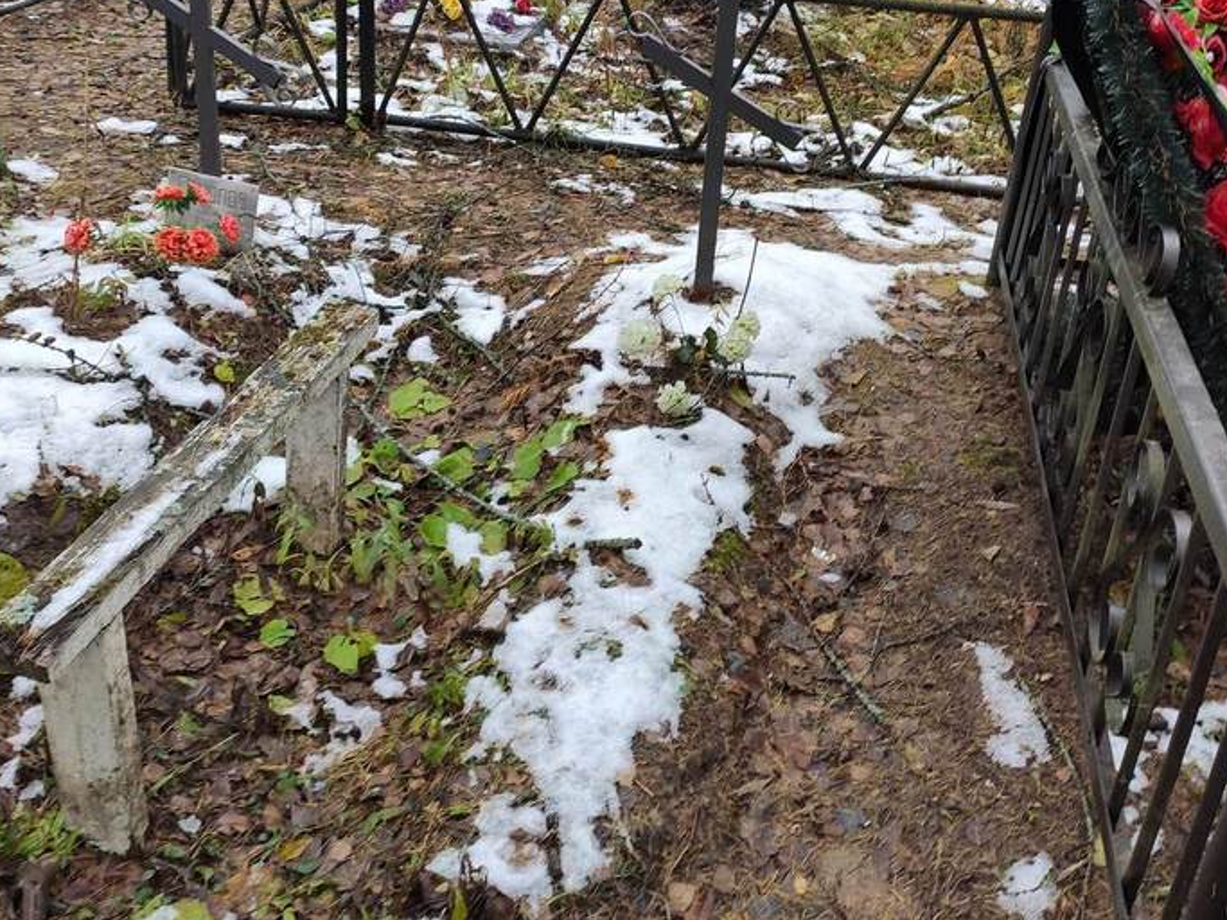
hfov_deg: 47.9
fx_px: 1382
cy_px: 234
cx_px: 645
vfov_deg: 36.0
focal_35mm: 39
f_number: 1.75
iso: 140
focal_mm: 4.77
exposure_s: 1/60
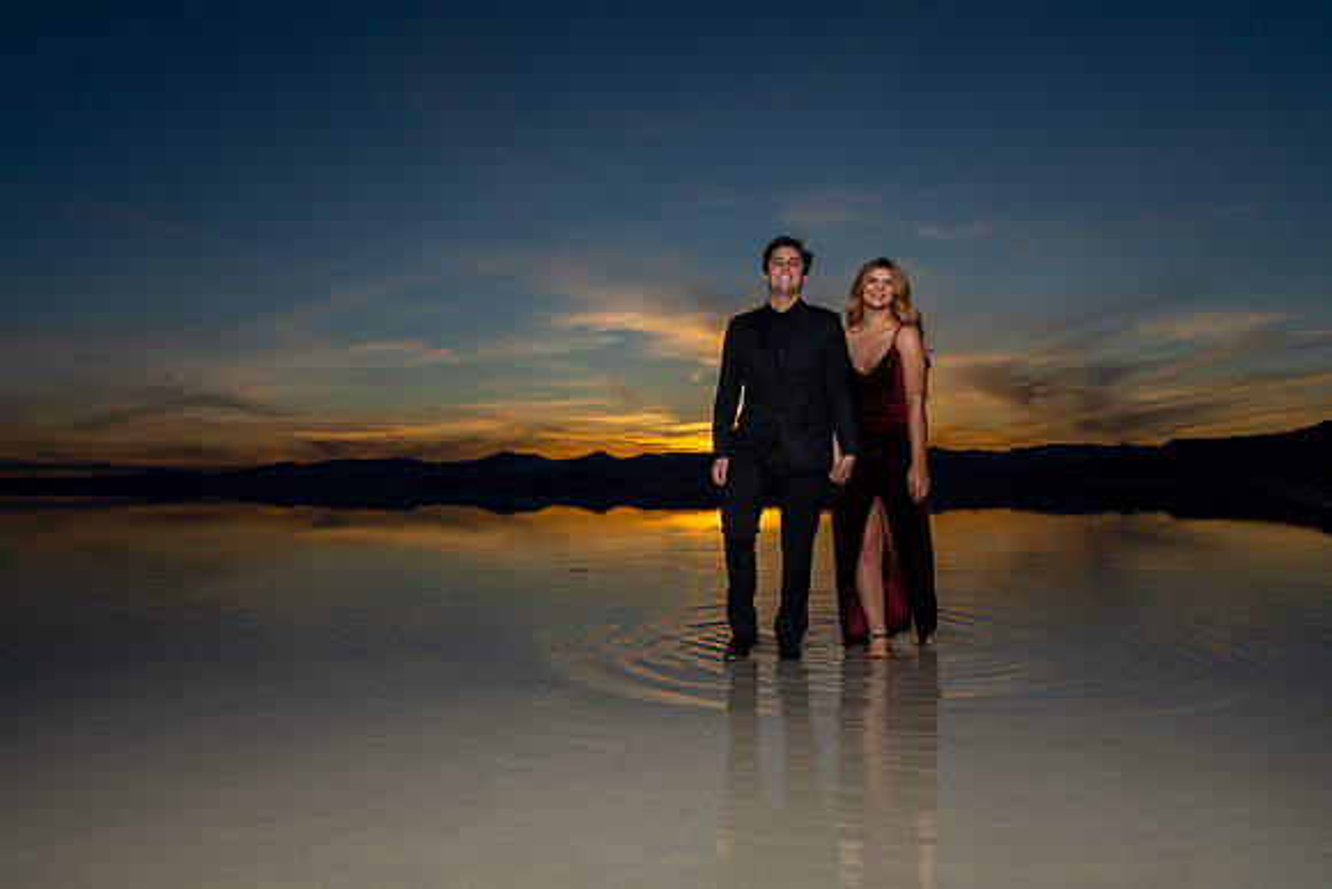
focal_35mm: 25
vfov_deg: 50.9
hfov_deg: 70.9
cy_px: 438
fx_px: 935
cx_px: 657
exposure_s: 1/200
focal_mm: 24
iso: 200
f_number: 18
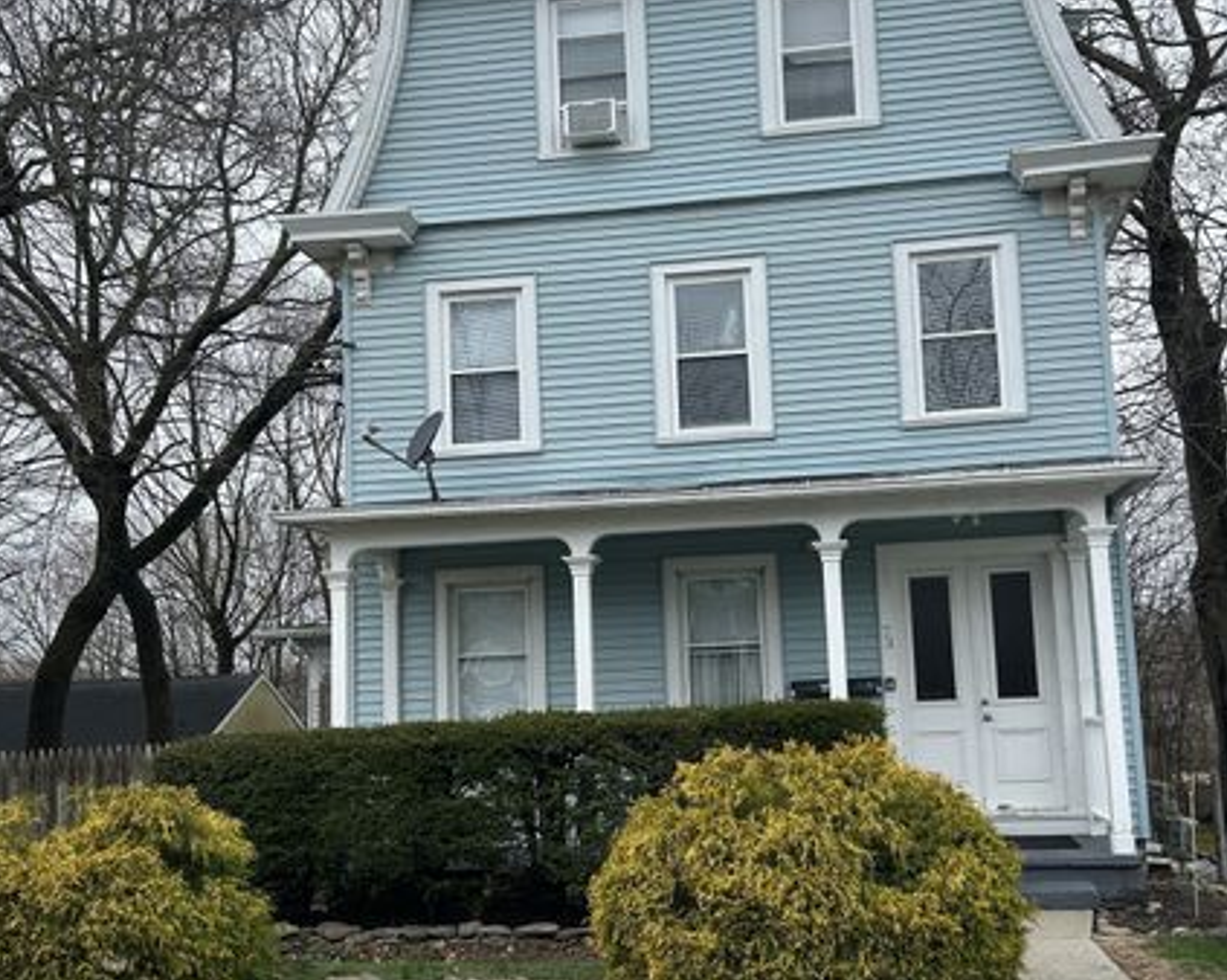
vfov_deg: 37.3
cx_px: 656
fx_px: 1452
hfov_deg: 45.8
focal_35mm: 40
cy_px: 535
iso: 50
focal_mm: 5.7
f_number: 1.5
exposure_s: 1/1280
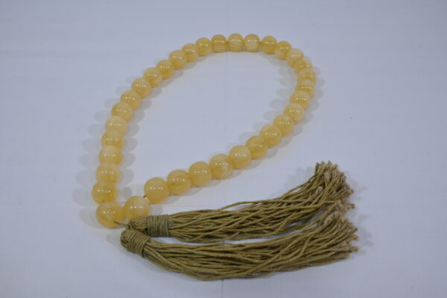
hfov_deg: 59.5
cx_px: 224
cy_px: 149
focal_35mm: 32
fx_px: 391
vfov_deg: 41.6
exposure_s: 1/125
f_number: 9
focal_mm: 31.5
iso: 640
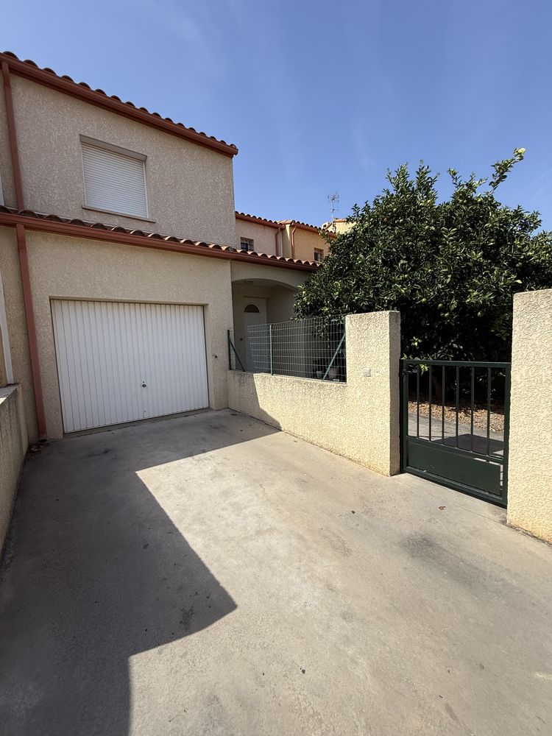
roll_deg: +2.2
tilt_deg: -5.0
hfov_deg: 85.7
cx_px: 276
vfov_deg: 102.1
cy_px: 368
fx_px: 298
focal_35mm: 14
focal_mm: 2.22
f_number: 2.2
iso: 50
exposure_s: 1/2611
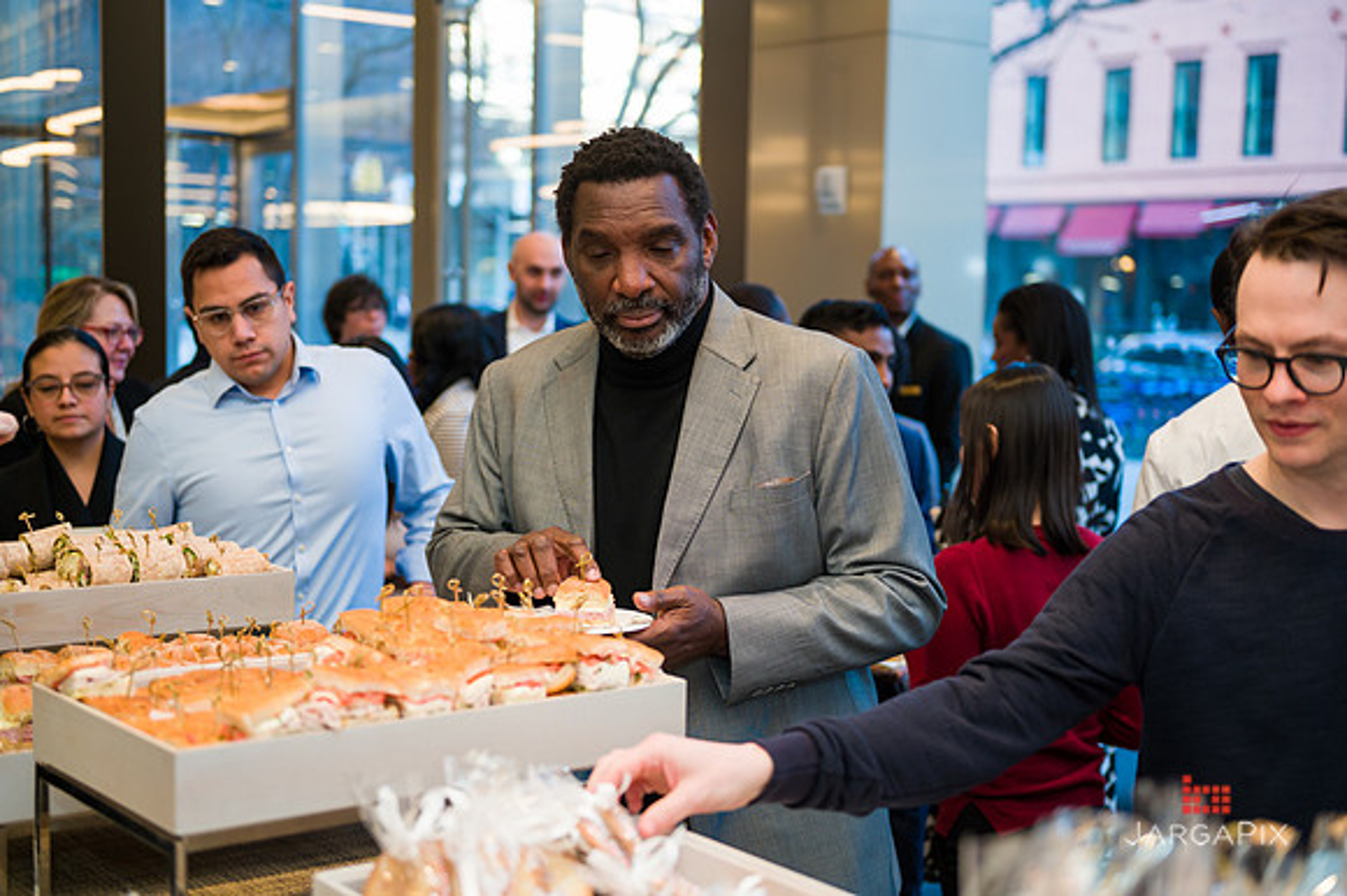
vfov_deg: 27.0
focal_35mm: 50
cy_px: 448
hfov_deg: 39.6
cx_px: 674
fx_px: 1870
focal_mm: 50
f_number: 3.2
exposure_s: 1/200
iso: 400
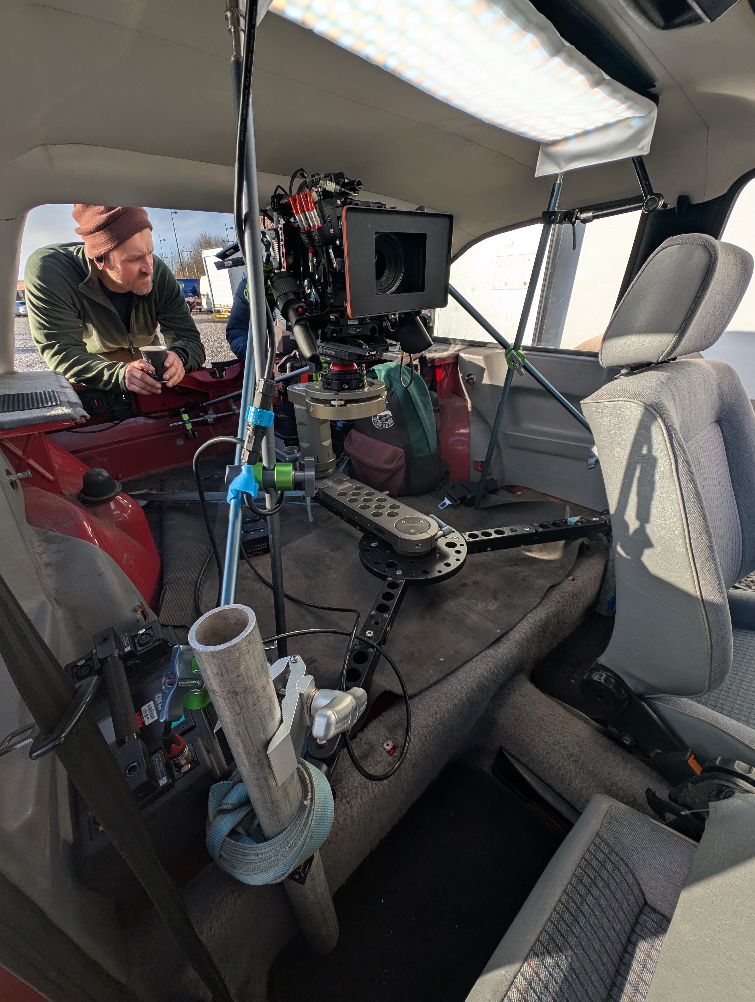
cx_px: 378
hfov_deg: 94.6
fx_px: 348
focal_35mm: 12
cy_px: 501
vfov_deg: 110.5
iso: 35
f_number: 1.95
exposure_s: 1/1044
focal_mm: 2.23
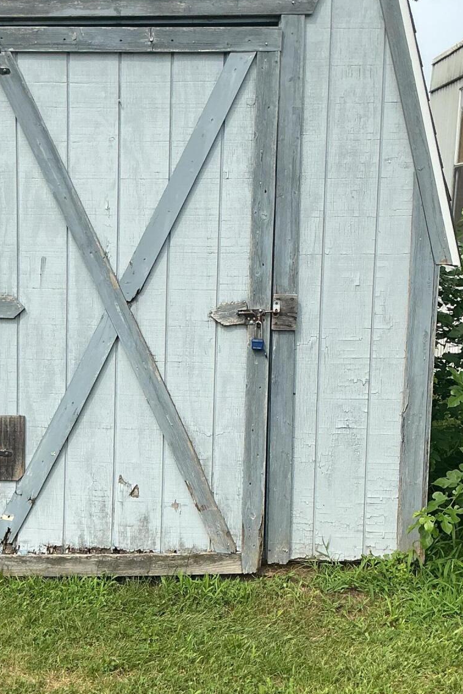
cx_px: 148
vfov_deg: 37.5
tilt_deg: -8.6
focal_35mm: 53
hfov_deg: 25.4
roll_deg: -1.3
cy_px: 388
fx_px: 1022
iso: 25
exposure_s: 1/1144
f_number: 1.8
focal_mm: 3
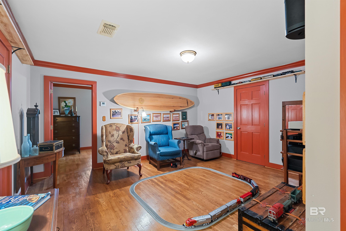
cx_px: 173
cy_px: 116
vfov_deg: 73.8
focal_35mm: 16
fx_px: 154
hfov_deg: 96.7
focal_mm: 16
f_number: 7.1
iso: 640
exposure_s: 1/1.67
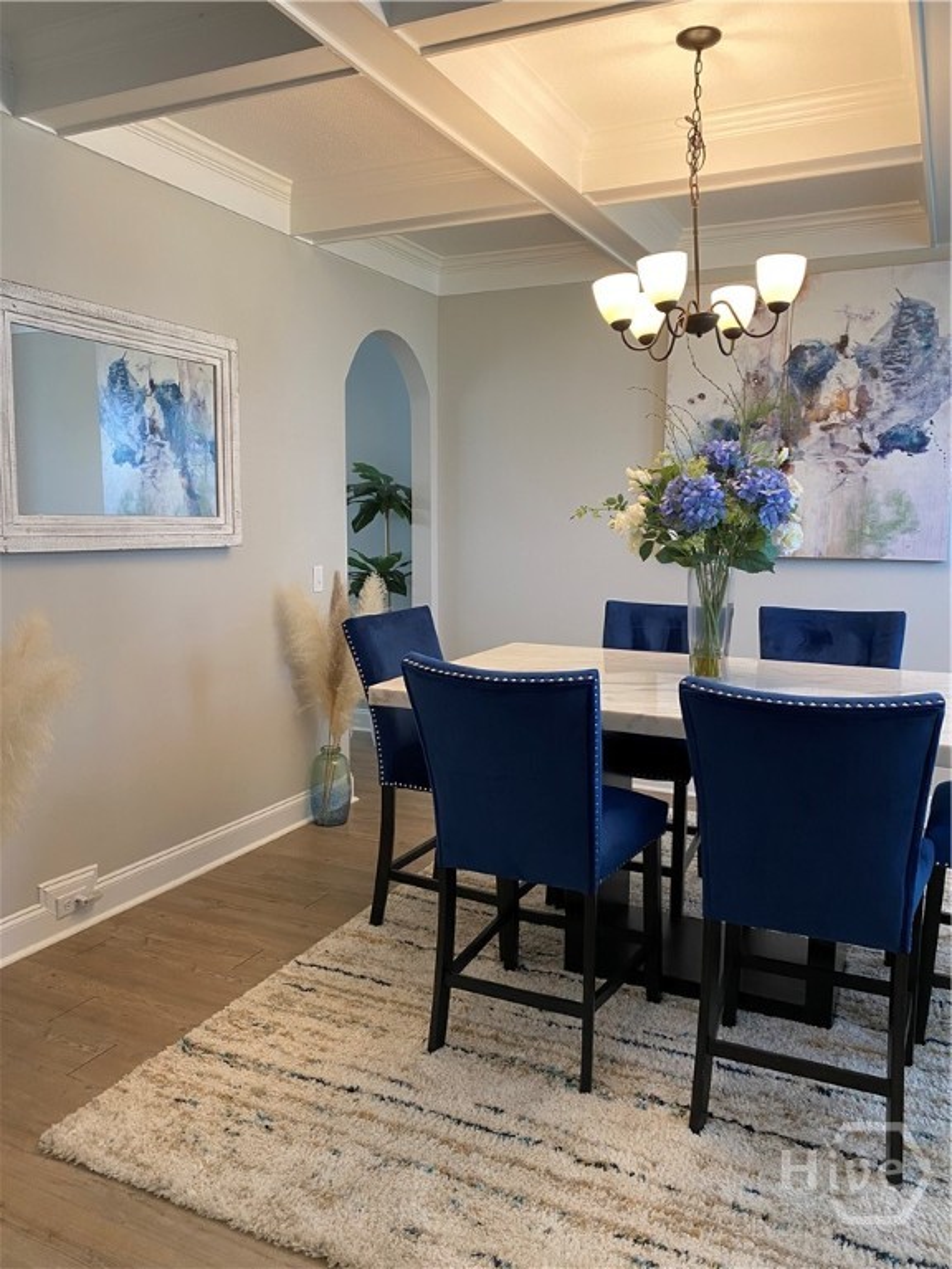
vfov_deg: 67.3
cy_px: 634
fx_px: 953
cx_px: 476
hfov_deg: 53.1
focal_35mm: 26
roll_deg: -0.6
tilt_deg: -7.4
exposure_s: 1/60
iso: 100
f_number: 1.8
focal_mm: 4.25
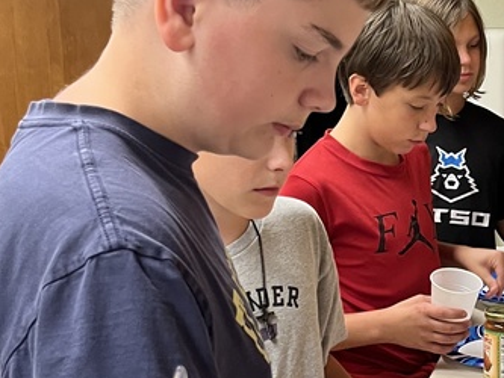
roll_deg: +1.3
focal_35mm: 80
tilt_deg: -9.3
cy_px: 181
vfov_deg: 18.4
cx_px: 481
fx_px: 1165
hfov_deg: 23.6
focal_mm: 5.1
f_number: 1.6
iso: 160
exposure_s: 1/60
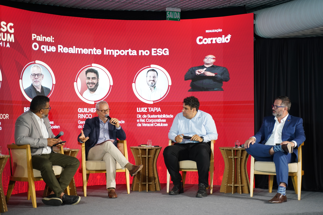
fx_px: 592
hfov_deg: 30.5
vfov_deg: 20.6
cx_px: 162
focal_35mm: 66
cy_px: 108
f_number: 2.8
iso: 1000
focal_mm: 66
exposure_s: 1/250
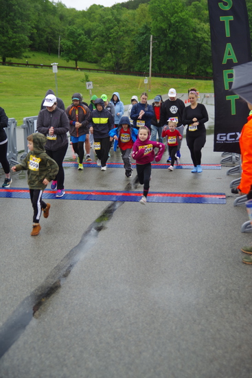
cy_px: 189
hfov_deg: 29.9
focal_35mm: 45
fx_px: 472
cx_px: 126
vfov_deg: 43.6
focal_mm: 45
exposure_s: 1/200
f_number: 2.8
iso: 100
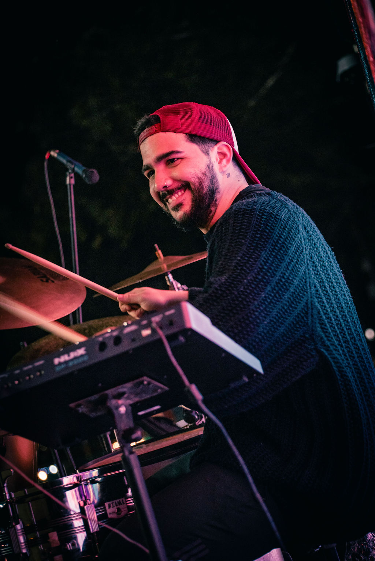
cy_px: 280
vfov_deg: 23.9
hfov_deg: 16.1
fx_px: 1327
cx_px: 188
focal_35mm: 85
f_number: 4.5
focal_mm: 85
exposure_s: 1/200
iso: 2000
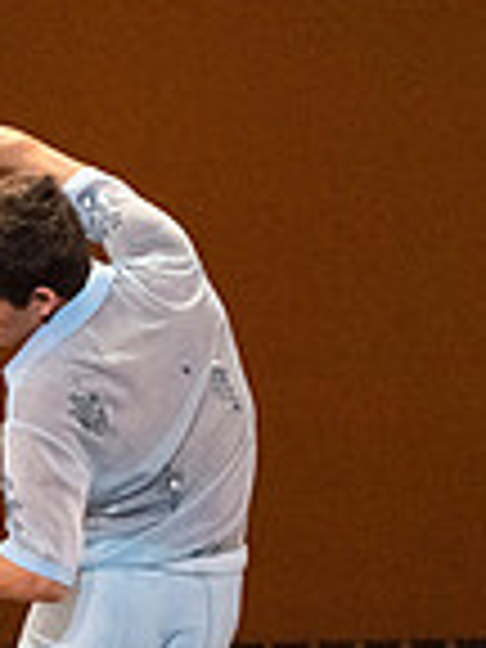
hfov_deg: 1.1
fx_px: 24205
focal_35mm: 1293
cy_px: 385
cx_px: -392
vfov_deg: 1.5
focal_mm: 333
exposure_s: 1/400
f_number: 9
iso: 25600
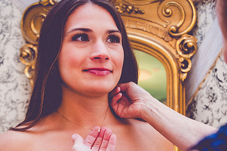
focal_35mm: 65
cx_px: 133
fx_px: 410
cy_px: 110
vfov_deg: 20.8
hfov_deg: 30.9
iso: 5600
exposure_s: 1/60
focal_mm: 44
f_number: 5
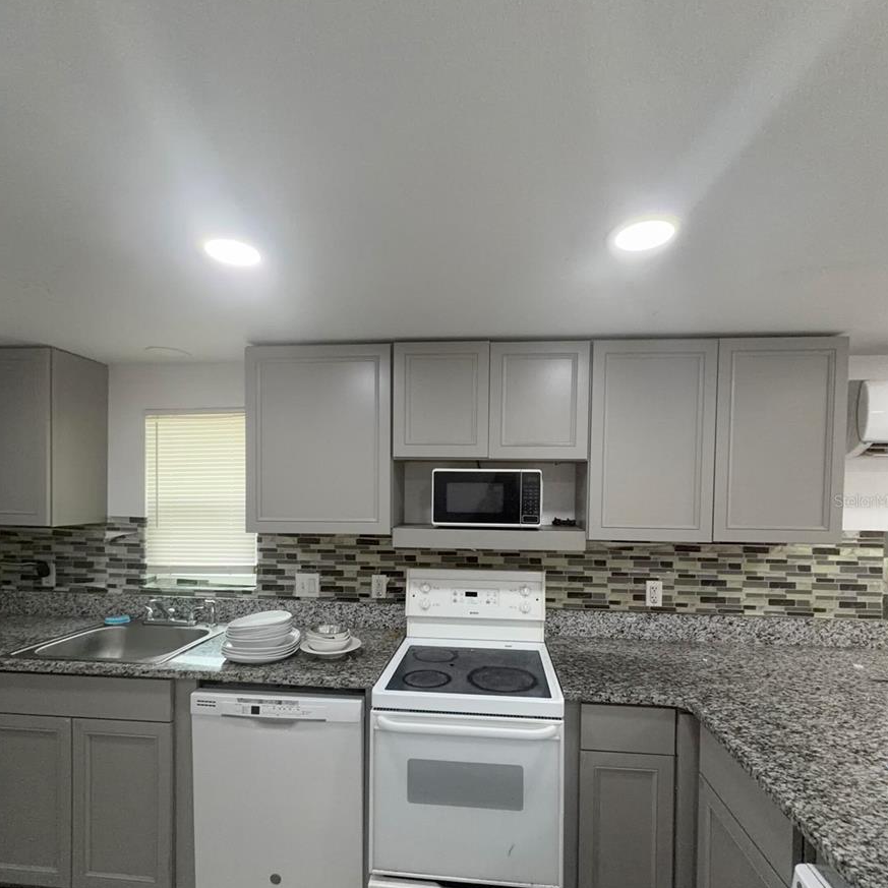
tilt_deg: +0.3
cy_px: 500
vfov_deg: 83.6
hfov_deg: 84.0
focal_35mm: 17
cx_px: 449
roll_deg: -1.5
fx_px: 493
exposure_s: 1/120
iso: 200
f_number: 2.2
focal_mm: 2.22
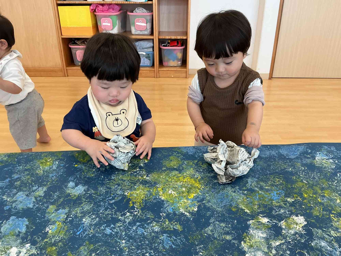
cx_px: 170
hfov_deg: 61.7
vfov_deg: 48.2
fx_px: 286
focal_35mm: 29
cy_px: 128
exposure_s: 1/120
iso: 50
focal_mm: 3
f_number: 1.8
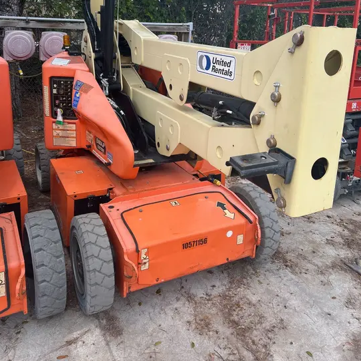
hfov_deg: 52.5
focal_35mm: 31
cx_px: 179
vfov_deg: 51.6
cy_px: 121
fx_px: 366
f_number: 1.5
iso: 50
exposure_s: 1/1724
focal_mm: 5.7
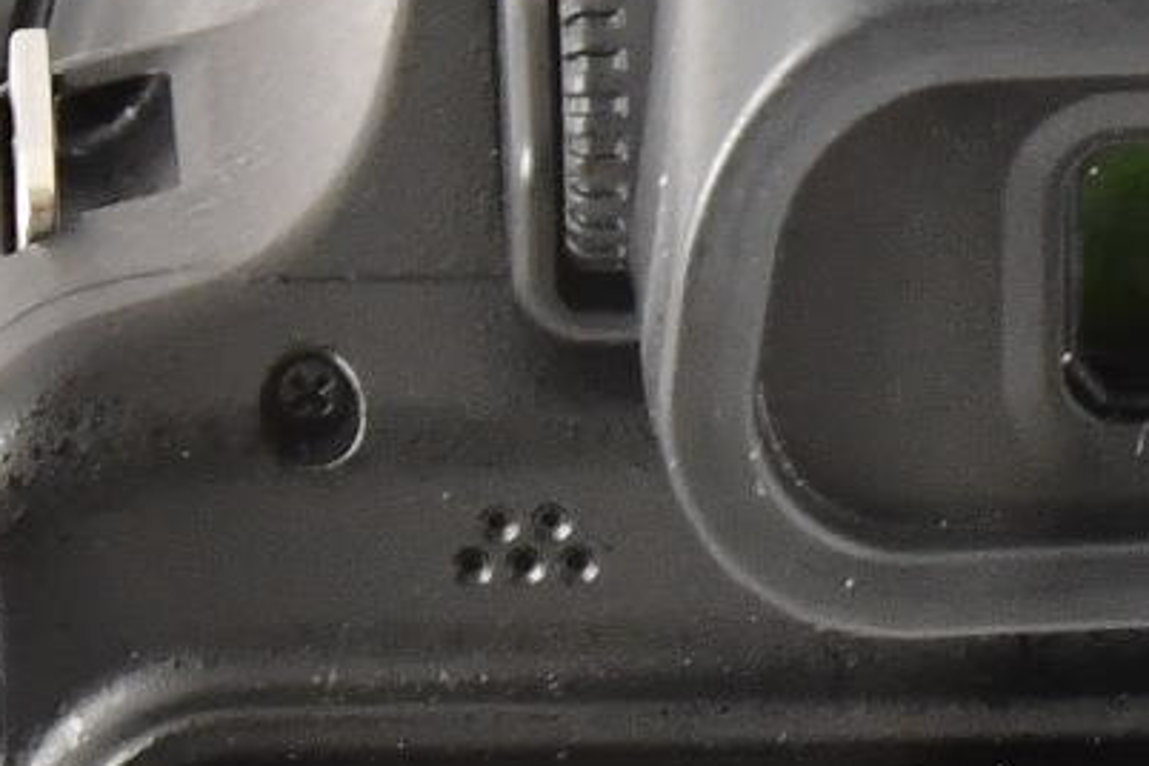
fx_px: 9447
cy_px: 509
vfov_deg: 4.6
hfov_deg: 6.9
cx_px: 1541
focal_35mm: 296
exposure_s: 1/125
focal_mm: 62
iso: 1600
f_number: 13
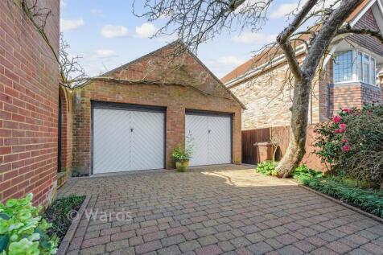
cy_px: 128
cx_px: 192
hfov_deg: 104.3
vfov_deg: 81.2
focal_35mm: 14
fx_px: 149
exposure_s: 1/200
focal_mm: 14
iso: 400
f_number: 8
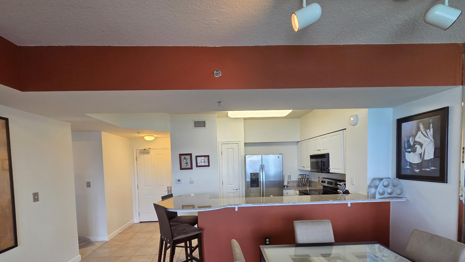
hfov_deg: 103.0
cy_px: 169
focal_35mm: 15
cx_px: 231
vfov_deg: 69.0
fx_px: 185
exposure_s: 1/120
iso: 200
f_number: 2.2
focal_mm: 2.2
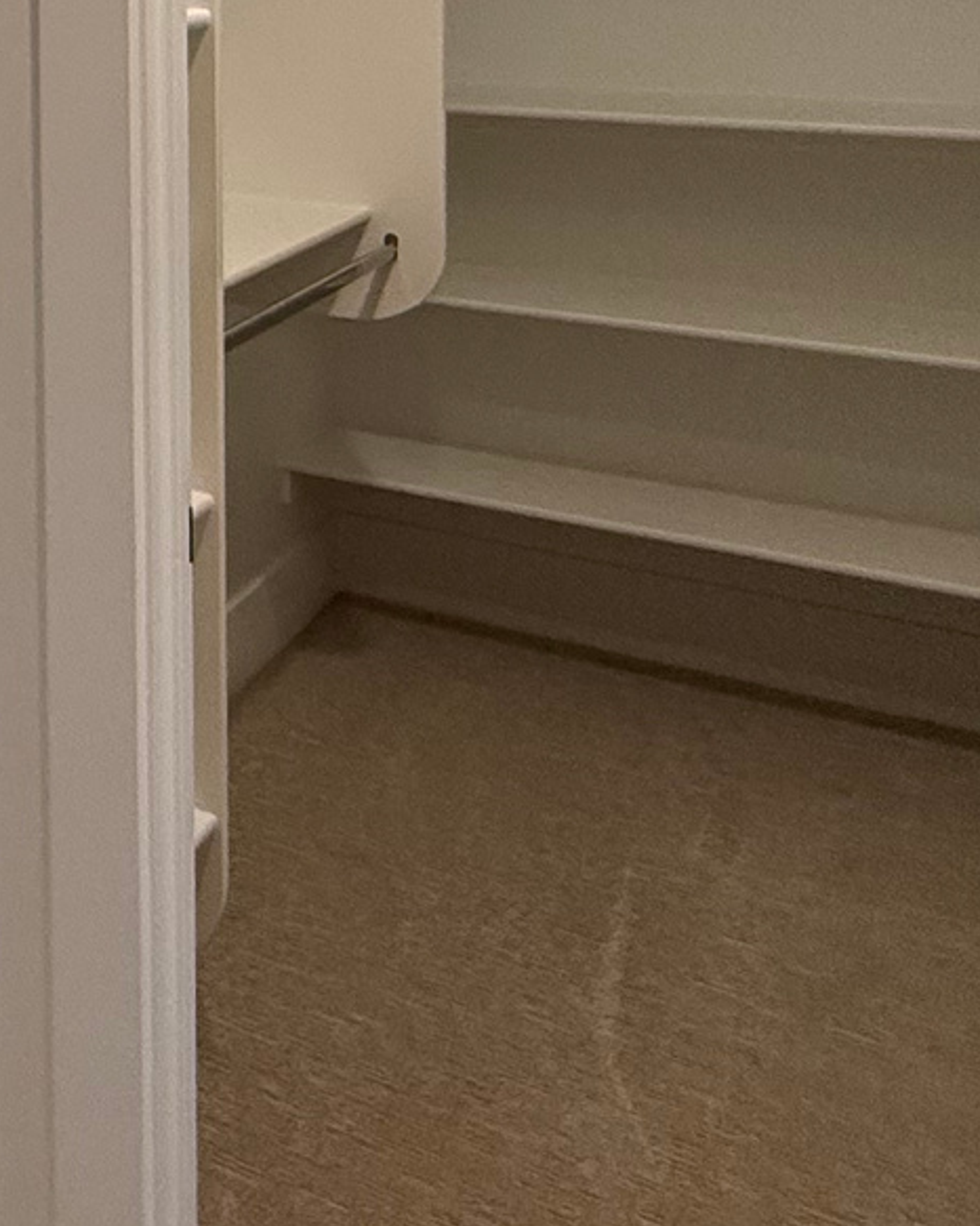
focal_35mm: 48
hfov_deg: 20.2
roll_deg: +1.5
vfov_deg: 34.8
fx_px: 1741
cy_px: -34
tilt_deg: -1.0
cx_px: -871
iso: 250
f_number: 2.2
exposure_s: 1/120
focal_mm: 2.22
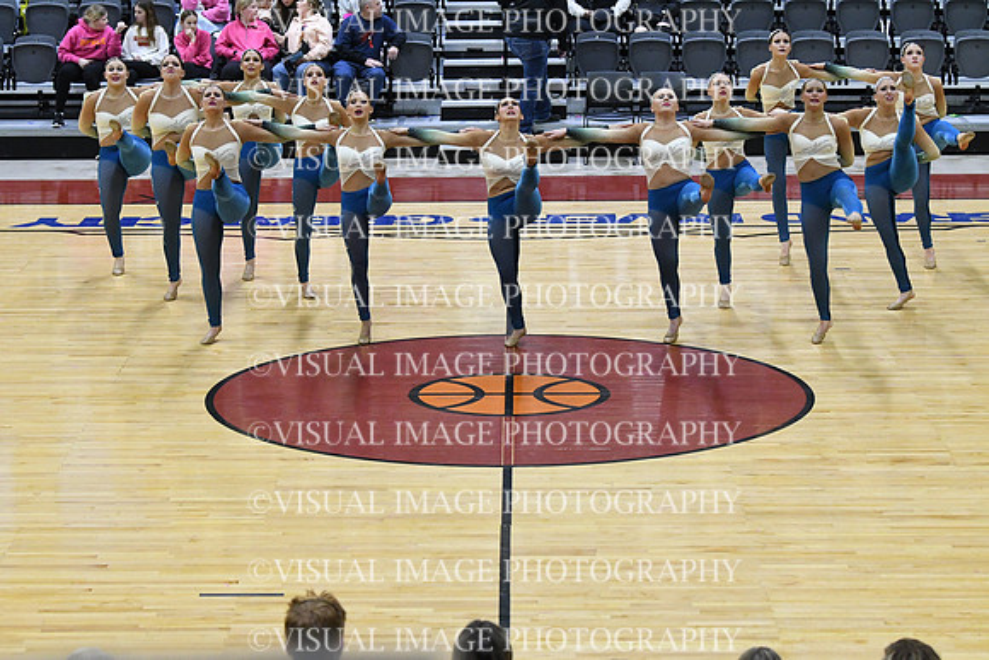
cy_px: 330
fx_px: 2885
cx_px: 494
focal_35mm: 105
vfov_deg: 13.0
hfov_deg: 19.5
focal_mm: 70
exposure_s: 1/500
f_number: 4
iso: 6400
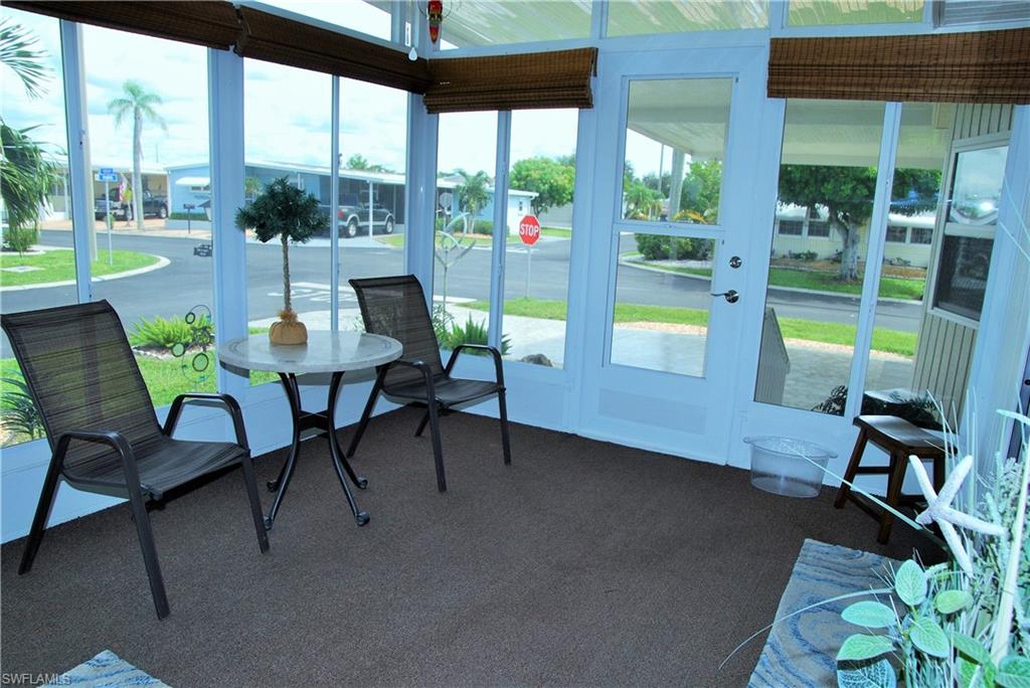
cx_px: 515
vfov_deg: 53.2
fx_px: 687
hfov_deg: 73.7
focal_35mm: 24
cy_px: 344
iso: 200
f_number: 5
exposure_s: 1/100
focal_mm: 16
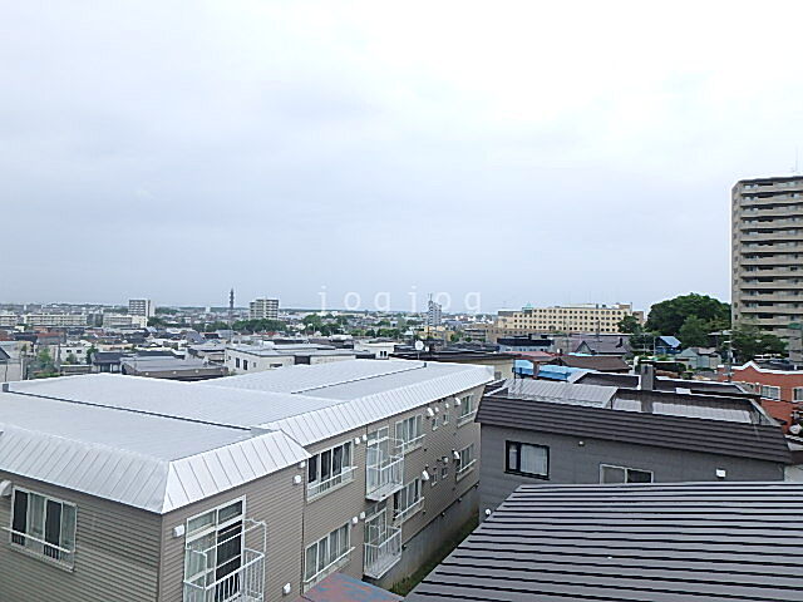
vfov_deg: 63.4
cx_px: 402
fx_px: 487
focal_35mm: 21
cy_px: 301
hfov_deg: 79.0
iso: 125
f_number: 3.5
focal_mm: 3.7
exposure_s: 1/400
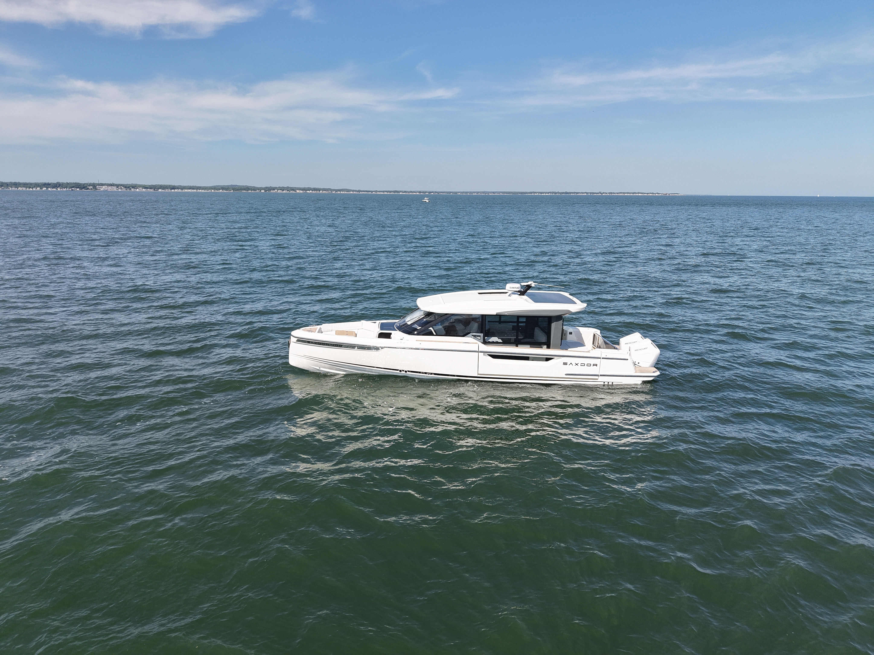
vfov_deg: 56.8
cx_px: 437
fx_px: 606
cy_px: 328
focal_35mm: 24
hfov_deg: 71.6
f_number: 1.8
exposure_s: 1/640
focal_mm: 8.67
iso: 190
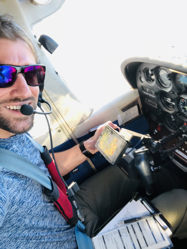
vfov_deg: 56.8
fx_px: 230
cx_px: 94
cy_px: 124
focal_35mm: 32
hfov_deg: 44.2
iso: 50
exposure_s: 1/83
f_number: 2.2
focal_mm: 2.87
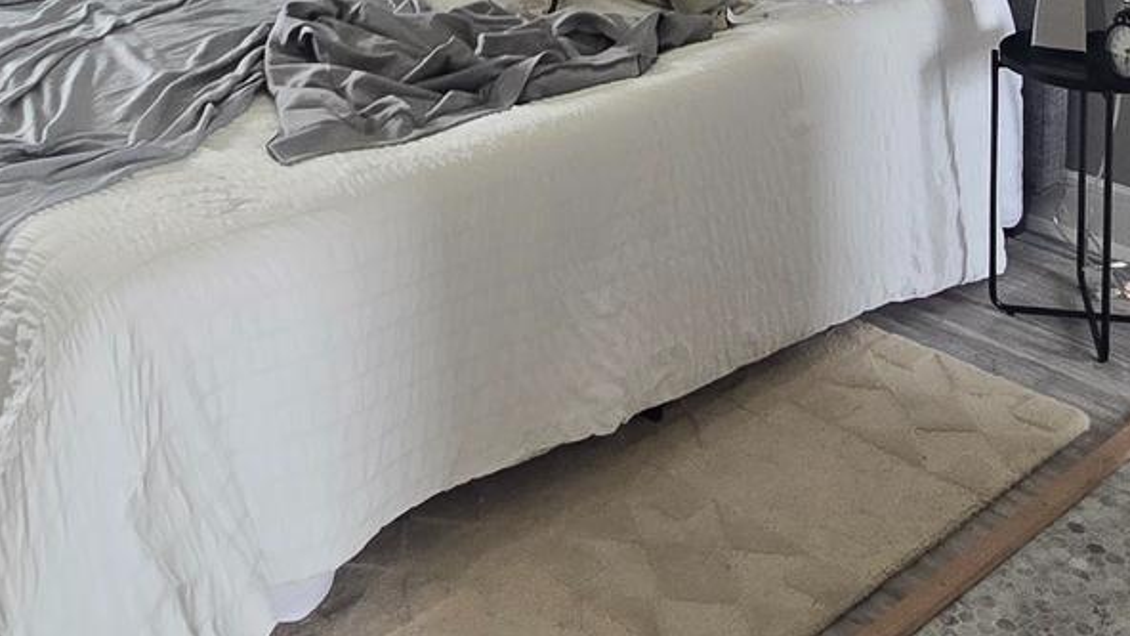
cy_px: -277
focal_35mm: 49
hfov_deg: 41.4
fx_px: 1468
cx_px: 351
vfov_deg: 21.2
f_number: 2.2
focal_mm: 2.2
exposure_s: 1/60
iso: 80
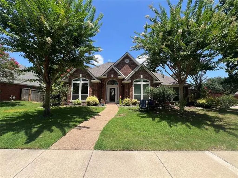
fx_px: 89
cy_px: 89
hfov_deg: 106.2
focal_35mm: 13
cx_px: 119
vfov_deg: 89.9
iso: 32
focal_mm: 1.57
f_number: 1.8
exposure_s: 1/867
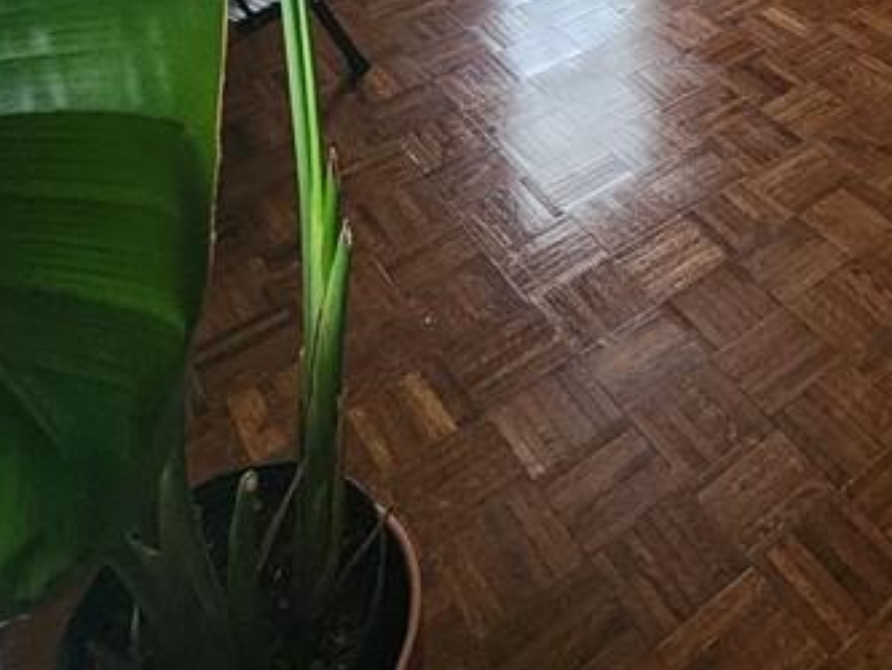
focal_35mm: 40
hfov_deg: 42.3
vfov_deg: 26.7
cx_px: 828
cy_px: -314
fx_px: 1031
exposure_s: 1/24
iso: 640
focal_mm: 2.2
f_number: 2.2
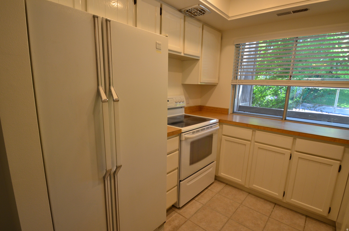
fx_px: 319
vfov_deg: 39.8
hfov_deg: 57.3
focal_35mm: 33
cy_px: 116
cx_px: 174
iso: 560
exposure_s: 1/60
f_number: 8
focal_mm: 22
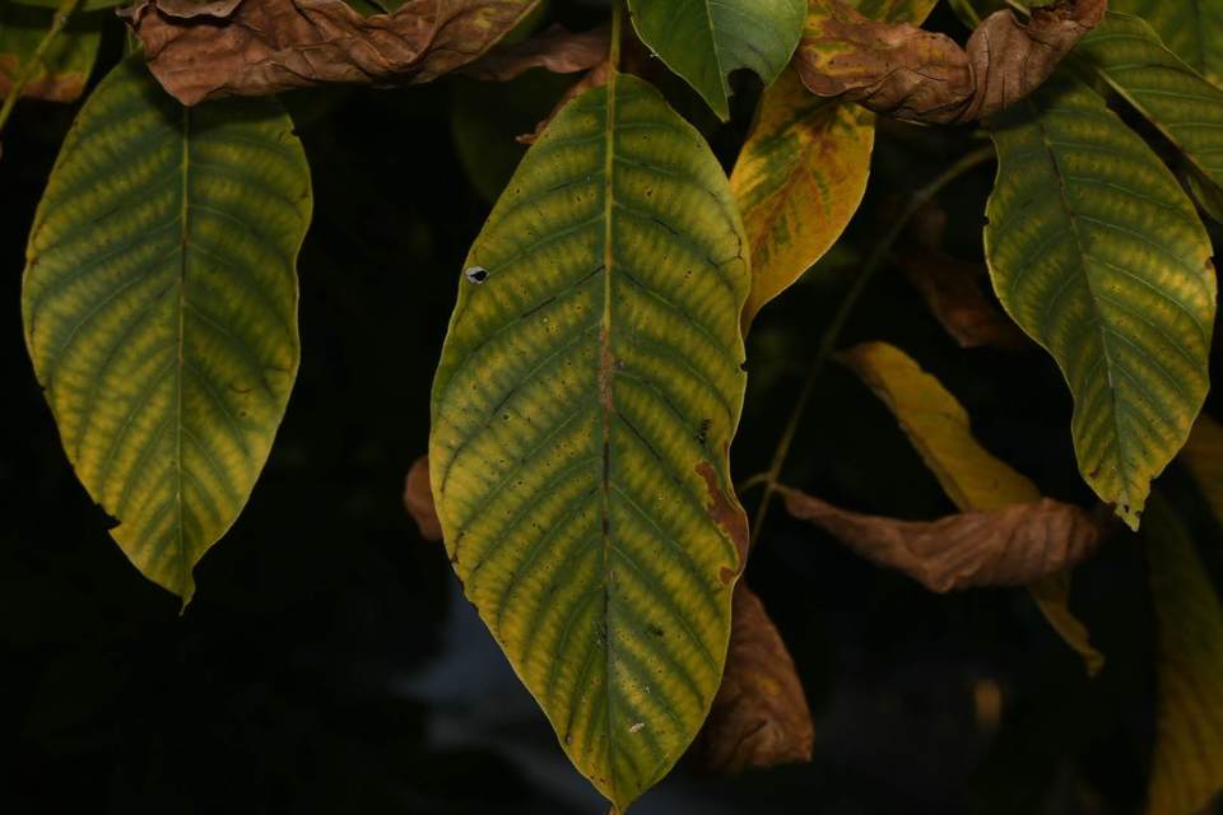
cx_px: 612
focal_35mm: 158
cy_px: 408
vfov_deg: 8.7
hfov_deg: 13.0
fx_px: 5350
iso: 250
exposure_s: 1/60
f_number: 25
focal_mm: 105
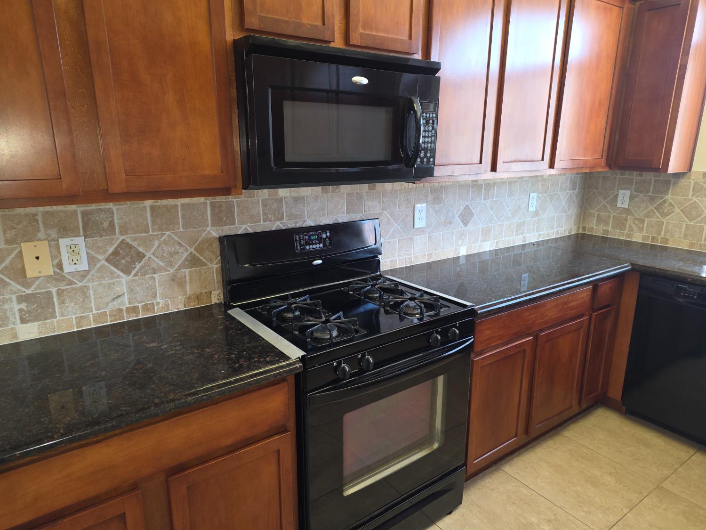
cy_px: 265
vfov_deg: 58.9
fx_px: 469
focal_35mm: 23
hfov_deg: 73.9
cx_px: 353
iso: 125
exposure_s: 1/40
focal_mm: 6.25
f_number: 1.7
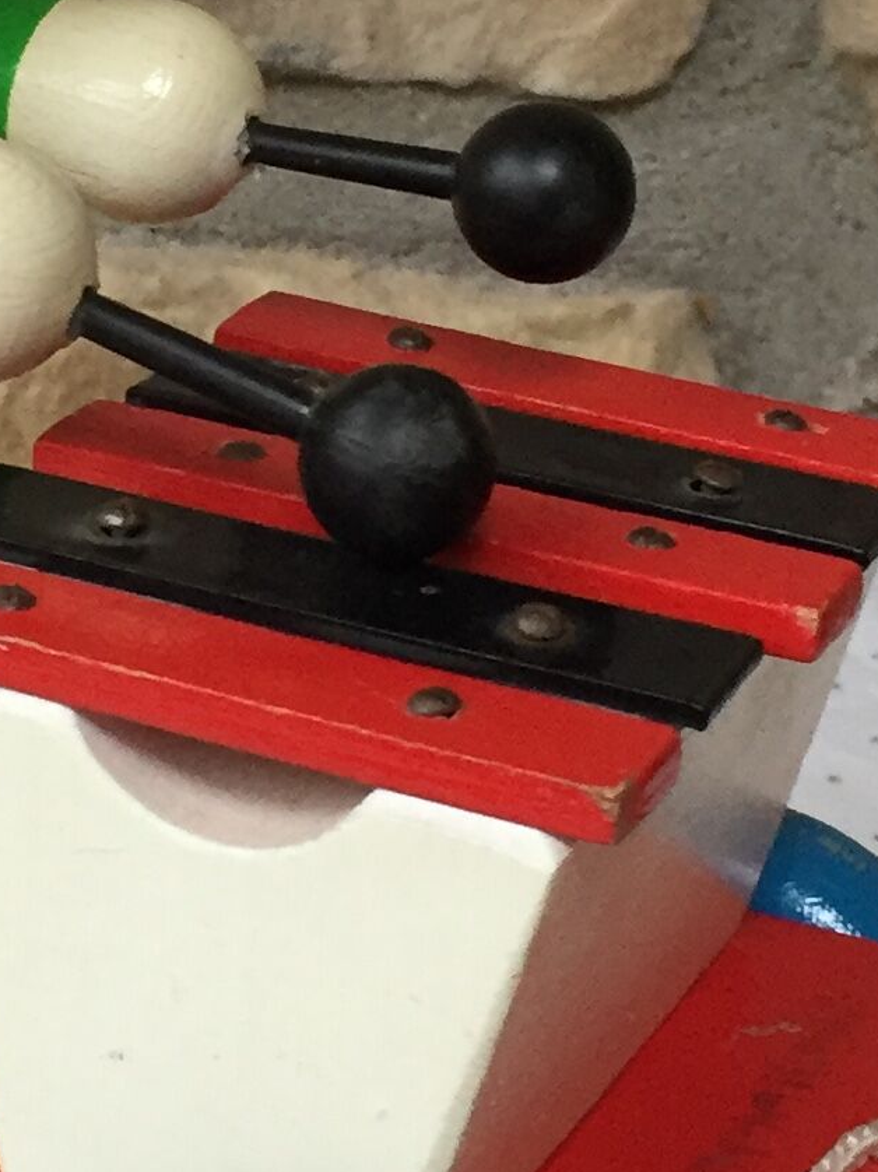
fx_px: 3823
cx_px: 150
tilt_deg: -20.2
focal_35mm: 113
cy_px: 284
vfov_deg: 17.3
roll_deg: -0.7
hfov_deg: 13.0
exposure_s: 1/33
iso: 160
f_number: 2.2
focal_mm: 4.15
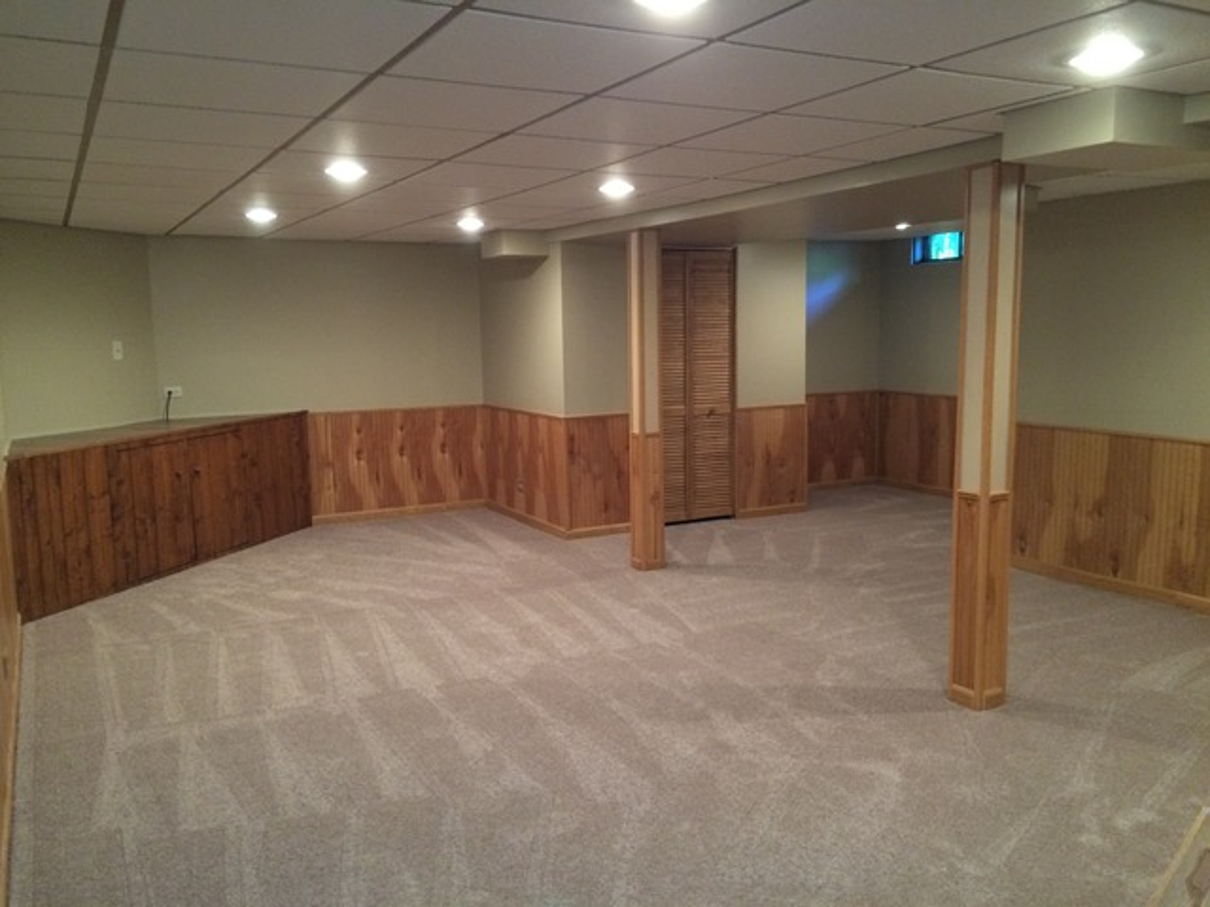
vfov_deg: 48.2
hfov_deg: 61.7
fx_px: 1014
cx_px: 605
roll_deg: +0.9
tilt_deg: -7.6
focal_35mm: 29
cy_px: 454
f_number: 2.2
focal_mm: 4.15
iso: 320
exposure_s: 1/30
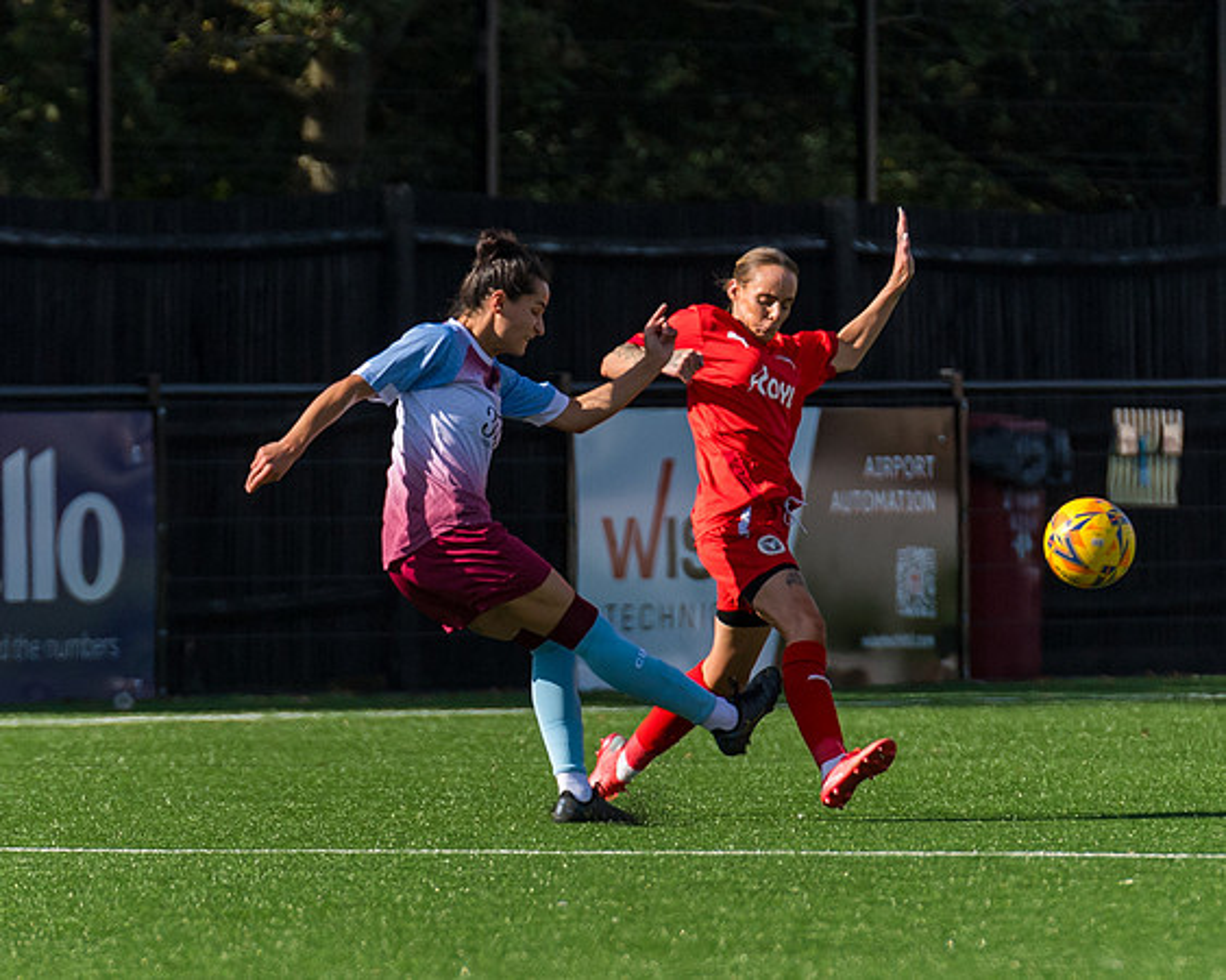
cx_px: 544
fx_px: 28258
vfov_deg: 2.0
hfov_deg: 2.5
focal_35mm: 779
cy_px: 587
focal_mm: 300
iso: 400
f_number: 4
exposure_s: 1/4000
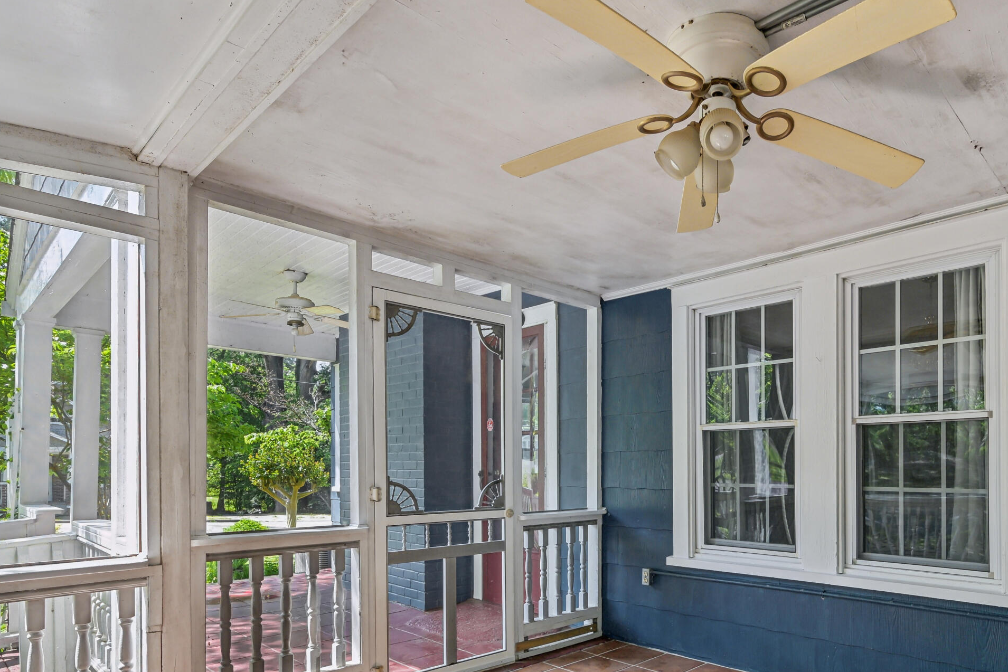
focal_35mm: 22
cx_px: 666
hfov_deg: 76.3
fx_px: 616
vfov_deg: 55.9
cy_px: 453
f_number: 8
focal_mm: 14
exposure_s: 1/30
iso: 100
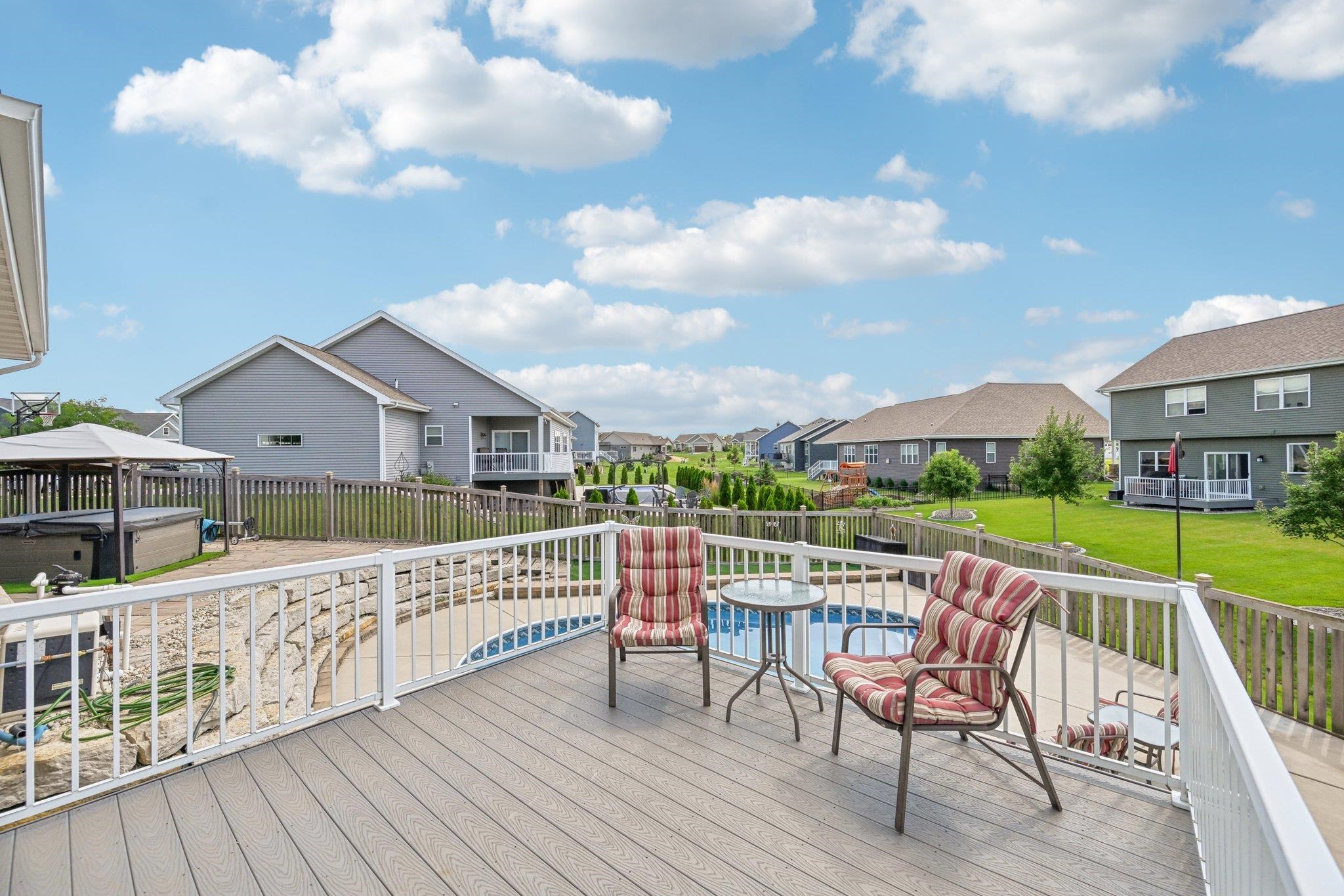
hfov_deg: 104.3
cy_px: 448
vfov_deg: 81.2
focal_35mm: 14
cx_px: 672
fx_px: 523
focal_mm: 14
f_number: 8
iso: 400
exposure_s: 1/1600
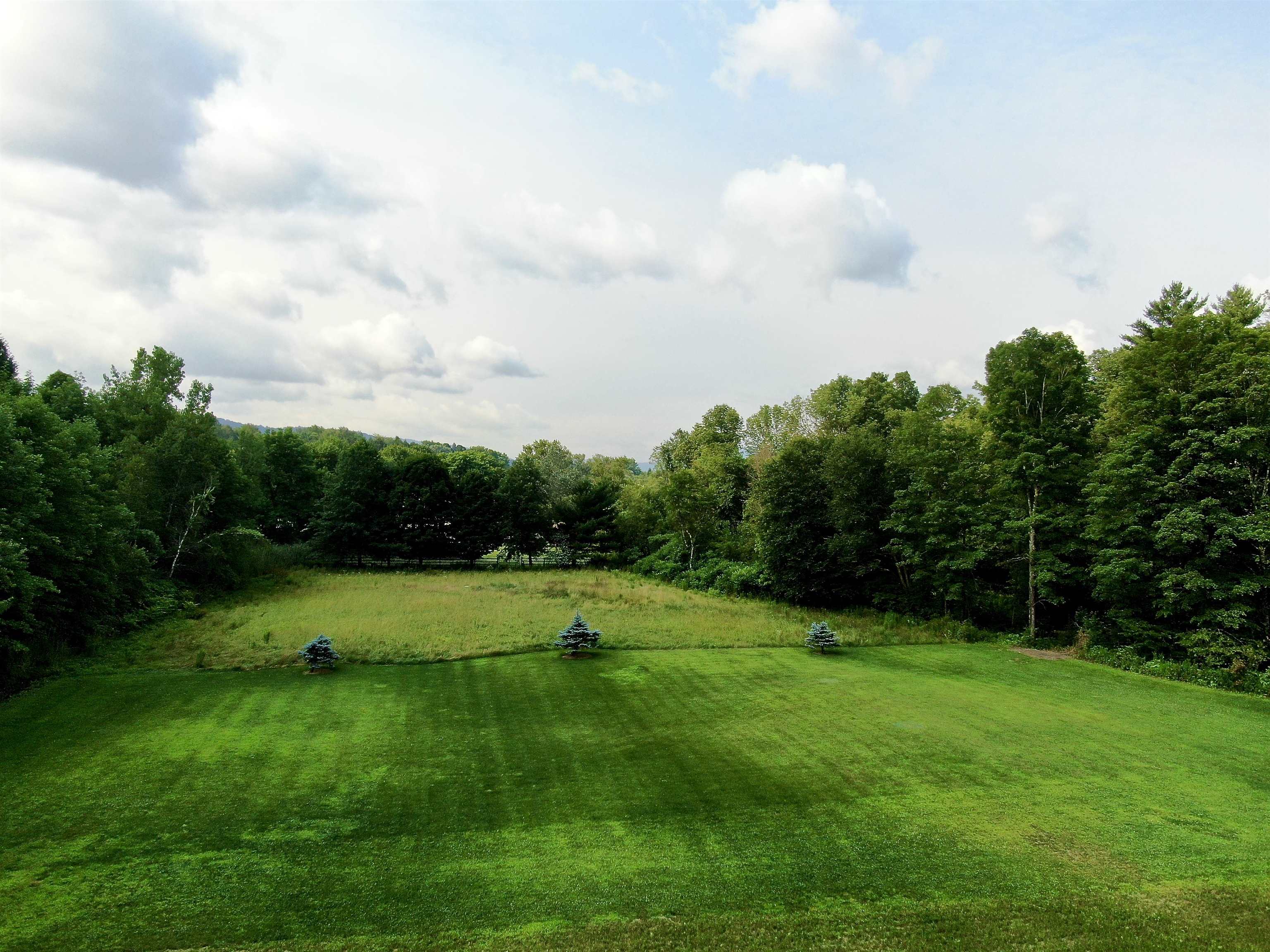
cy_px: 476
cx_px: 635
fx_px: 881
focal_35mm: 24
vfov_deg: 56.8
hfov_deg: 71.6
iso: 100
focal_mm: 4.39
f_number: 2.8
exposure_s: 1/800
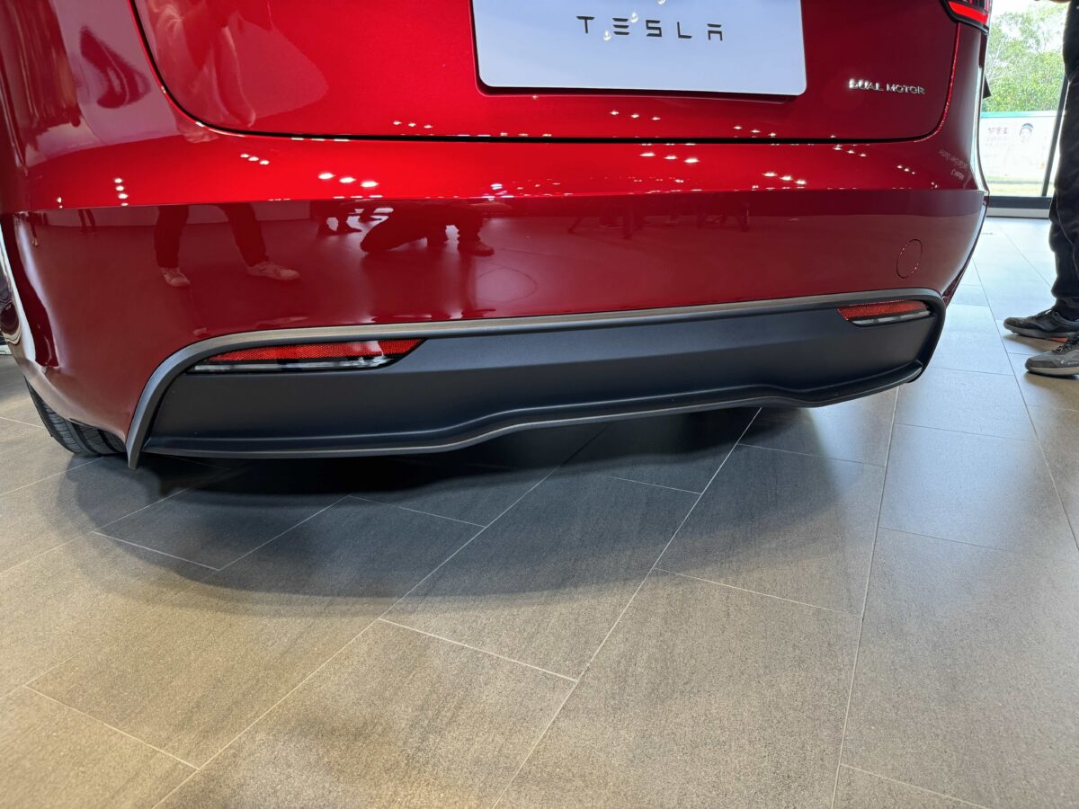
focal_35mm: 24
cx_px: 540
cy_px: 404
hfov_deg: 71.6
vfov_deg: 56.8
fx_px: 748
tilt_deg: -17.8
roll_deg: +0.3
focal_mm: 6.76
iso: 200
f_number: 1.78
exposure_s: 1/120
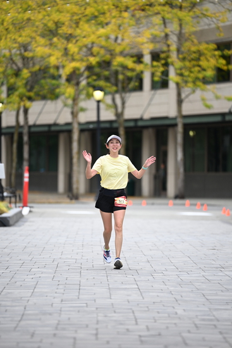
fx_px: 1932
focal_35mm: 200
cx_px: 116
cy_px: 174
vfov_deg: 10.3
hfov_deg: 6.9
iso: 640
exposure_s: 1/2000
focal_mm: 200
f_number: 2.8
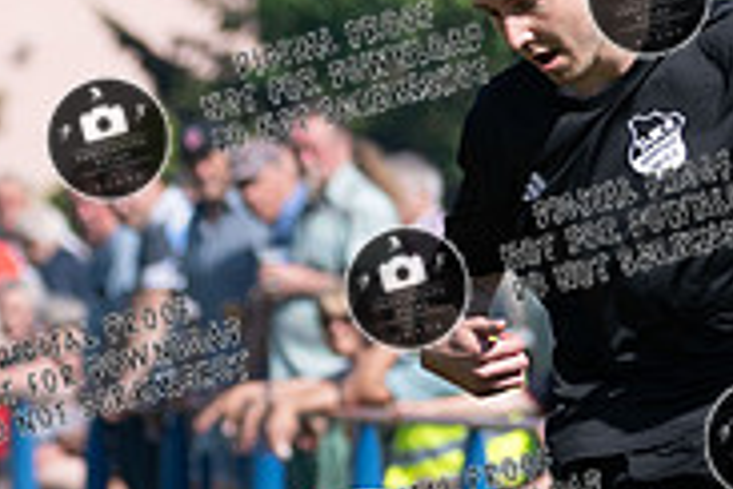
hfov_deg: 2.8
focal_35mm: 732
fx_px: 14903
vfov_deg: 1.9
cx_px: 619
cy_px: 393
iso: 320
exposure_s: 1/1600
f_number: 5.6
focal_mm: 200
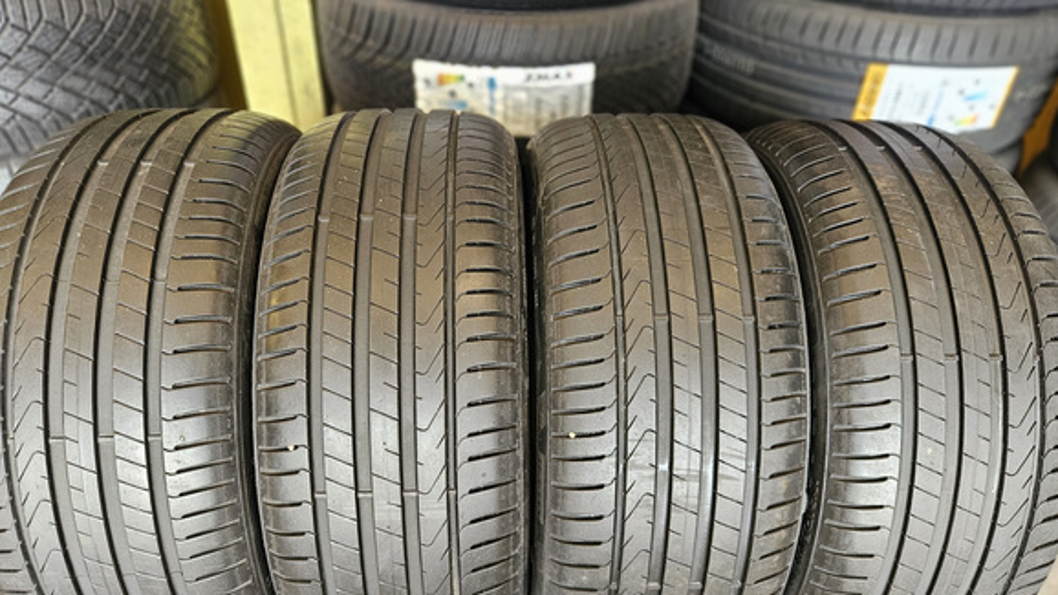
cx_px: 514
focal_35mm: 26
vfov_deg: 44.2
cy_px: 353
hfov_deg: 71.9
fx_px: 729
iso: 800
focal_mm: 5.4
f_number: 1.8
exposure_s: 1/142
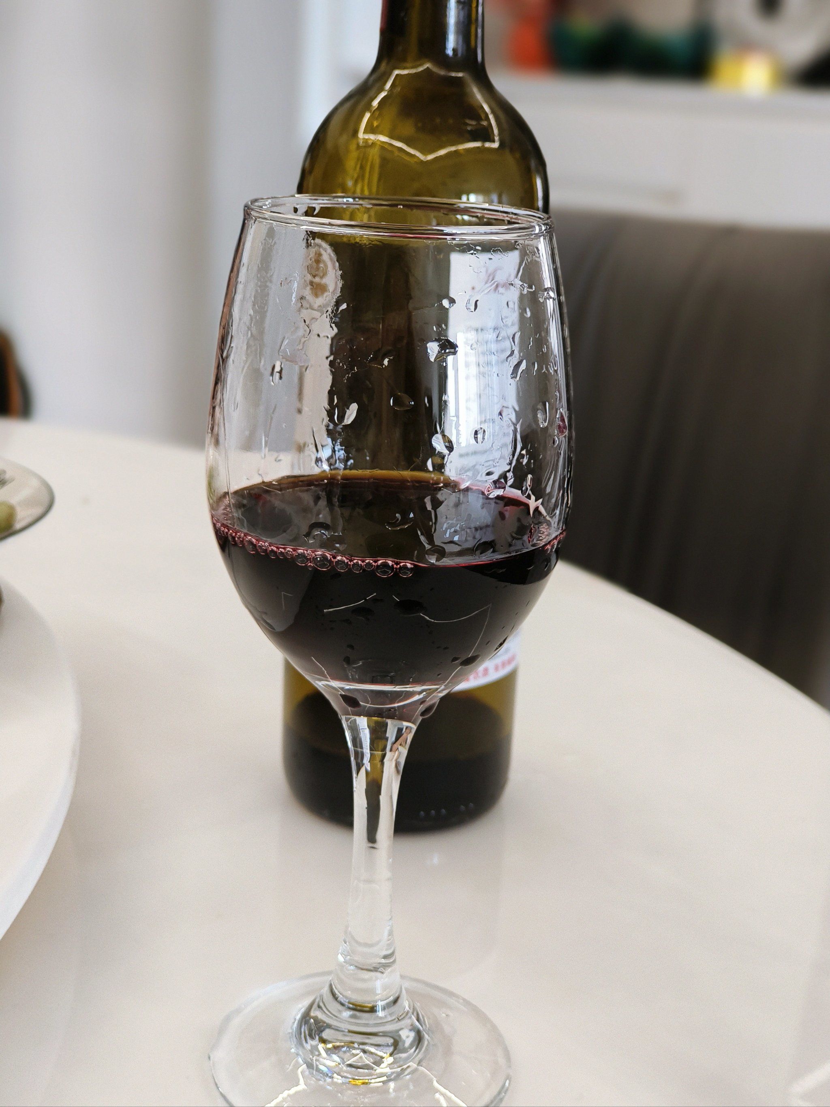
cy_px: 554
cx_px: 415
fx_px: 1599
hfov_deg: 29.1
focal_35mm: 50
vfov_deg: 38.2
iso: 255
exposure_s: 1/100
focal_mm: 6.7
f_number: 2
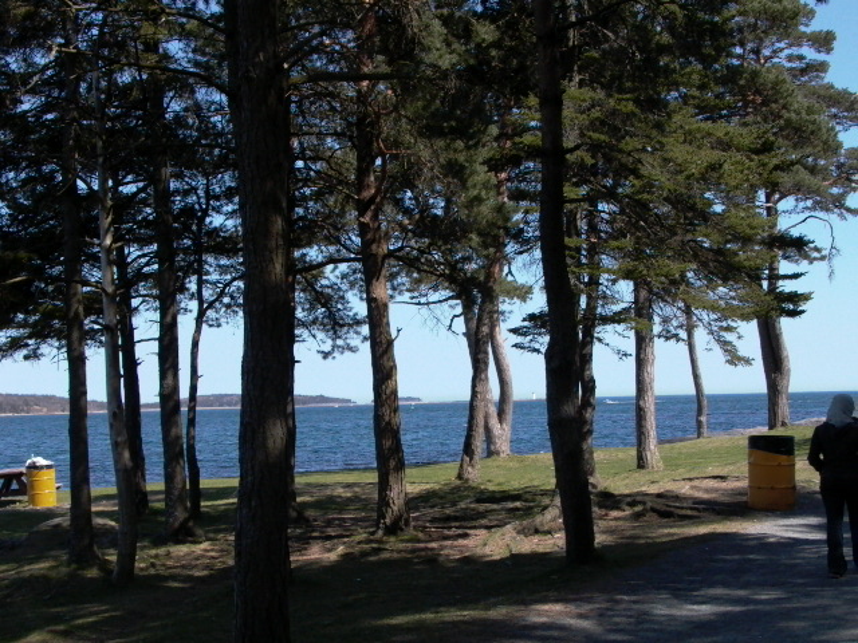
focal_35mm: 57
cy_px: 322
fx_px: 1413
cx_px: 429
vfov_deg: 25.7
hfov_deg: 33.8
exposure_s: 1/652
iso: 100
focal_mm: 12.21
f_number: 5.1
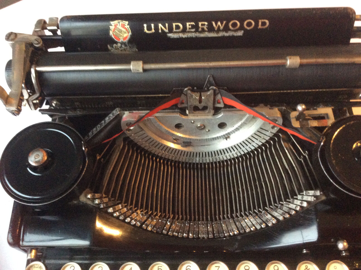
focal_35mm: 32
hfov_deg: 56.9
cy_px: 135
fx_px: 333
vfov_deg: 44.1
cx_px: 180
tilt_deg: -66.3
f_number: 2.4
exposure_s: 1/25
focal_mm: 3.3
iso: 320
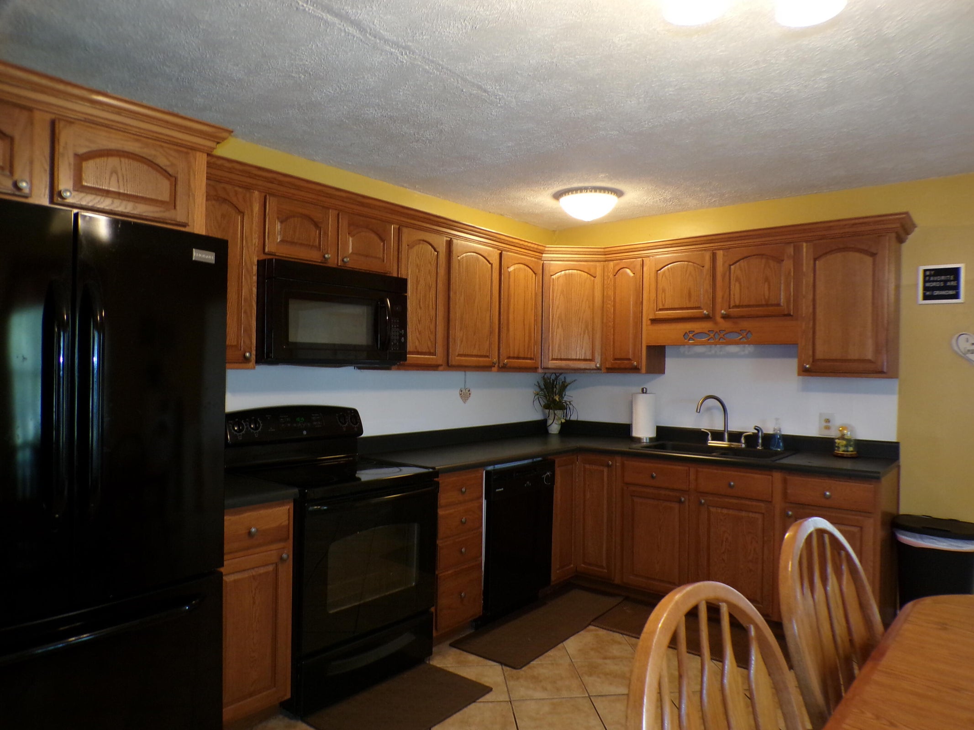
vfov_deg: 56.8
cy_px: 365
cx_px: 487
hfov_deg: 71.6
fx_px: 675
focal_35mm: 24
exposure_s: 1/17
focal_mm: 4.3
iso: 284
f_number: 3
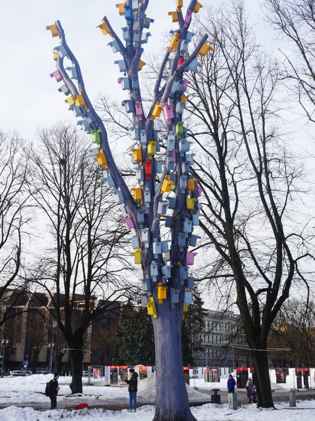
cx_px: 159
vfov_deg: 40.0
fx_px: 577
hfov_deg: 30.5
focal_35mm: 48
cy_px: 205
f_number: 9
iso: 100
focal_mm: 29
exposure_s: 1/80
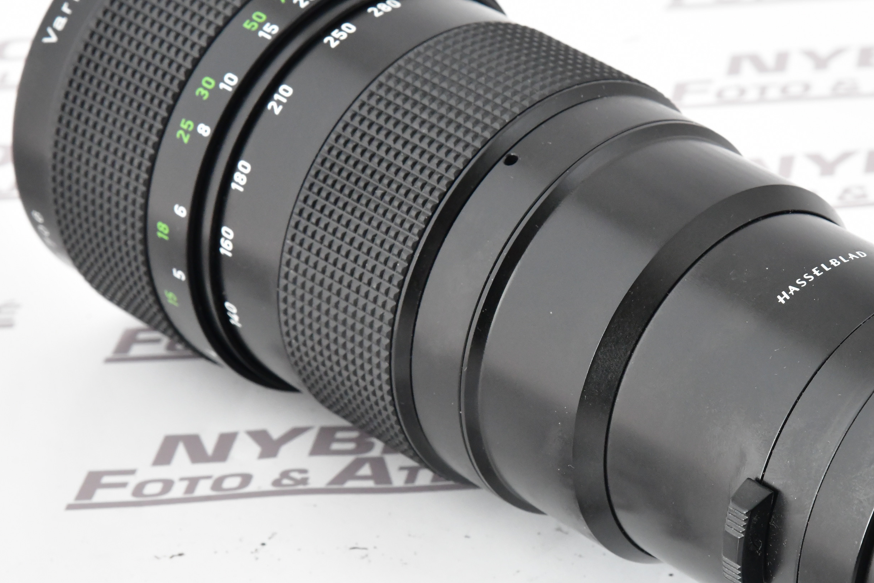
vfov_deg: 6.8
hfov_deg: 10.1
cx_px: 604
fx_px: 4928
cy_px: 312
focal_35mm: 203
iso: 3200
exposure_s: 1/200
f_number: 14
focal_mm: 120
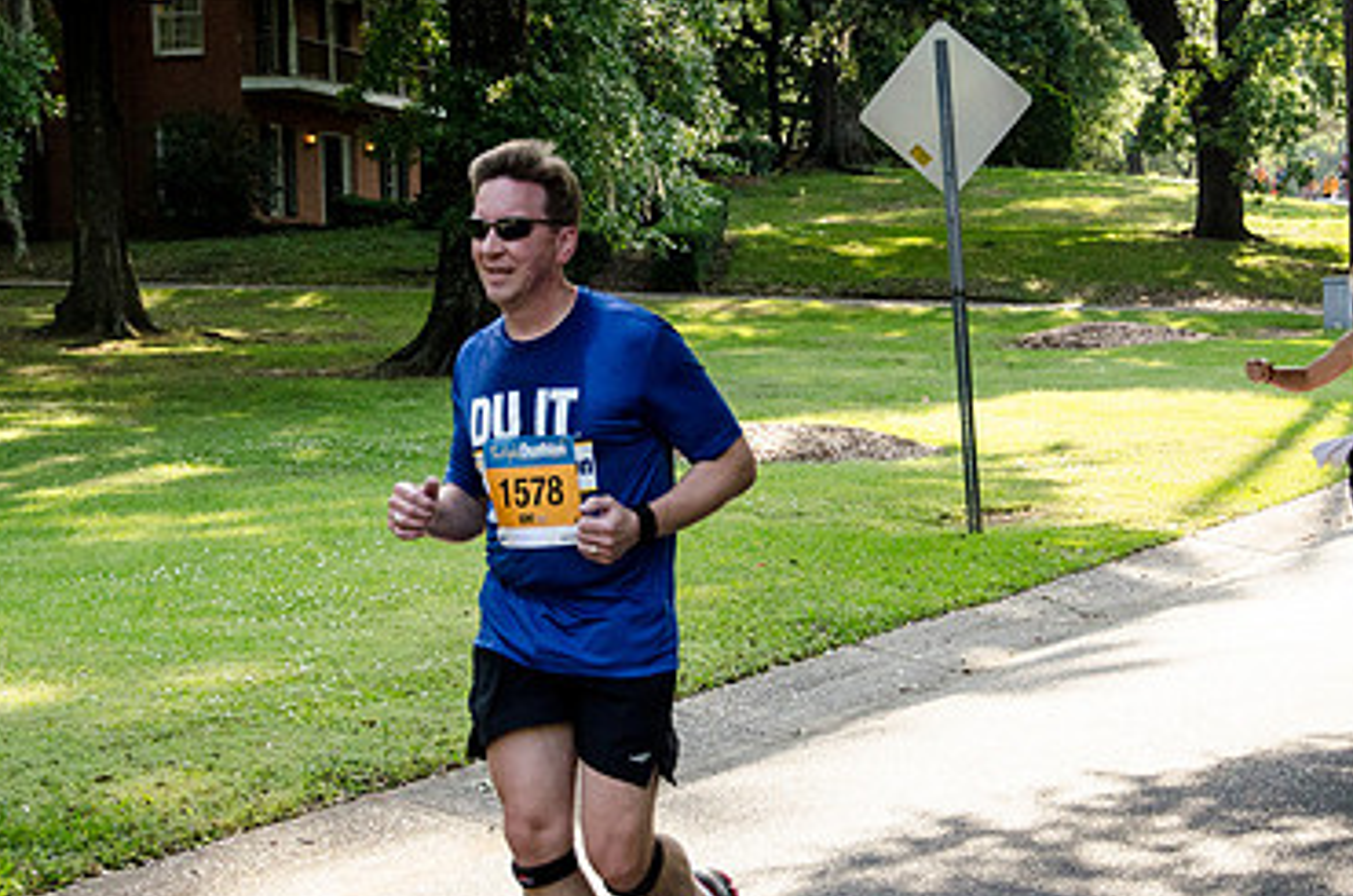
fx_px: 3525
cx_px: 687
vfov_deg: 14.5
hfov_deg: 21.7
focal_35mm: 94
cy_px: 453
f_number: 5
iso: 800
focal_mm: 40
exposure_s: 1/1600
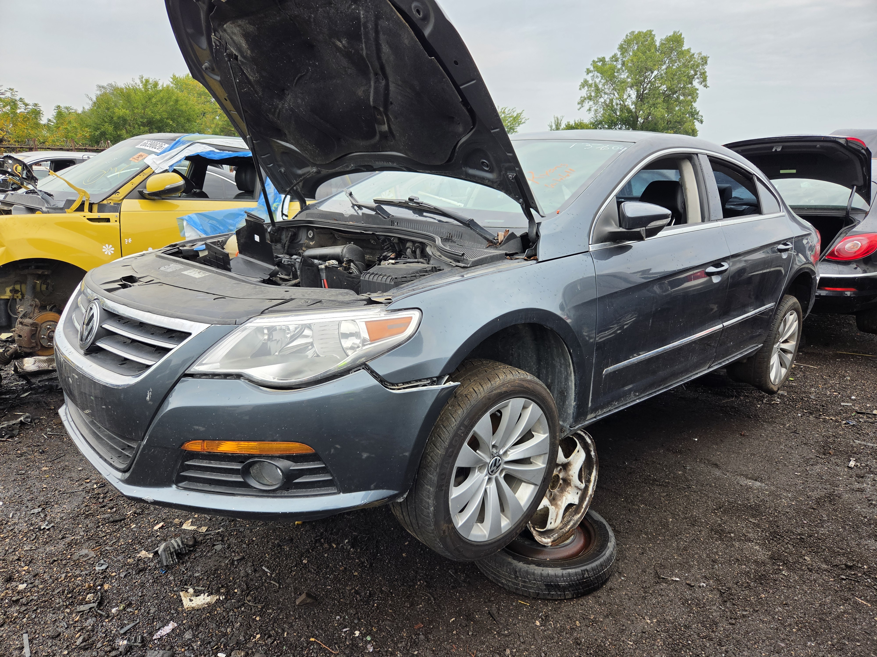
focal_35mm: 23
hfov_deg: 73.9
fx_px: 583
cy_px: 328
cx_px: 438
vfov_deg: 58.9
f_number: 1.8
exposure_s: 1/545
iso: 80
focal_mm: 5.4
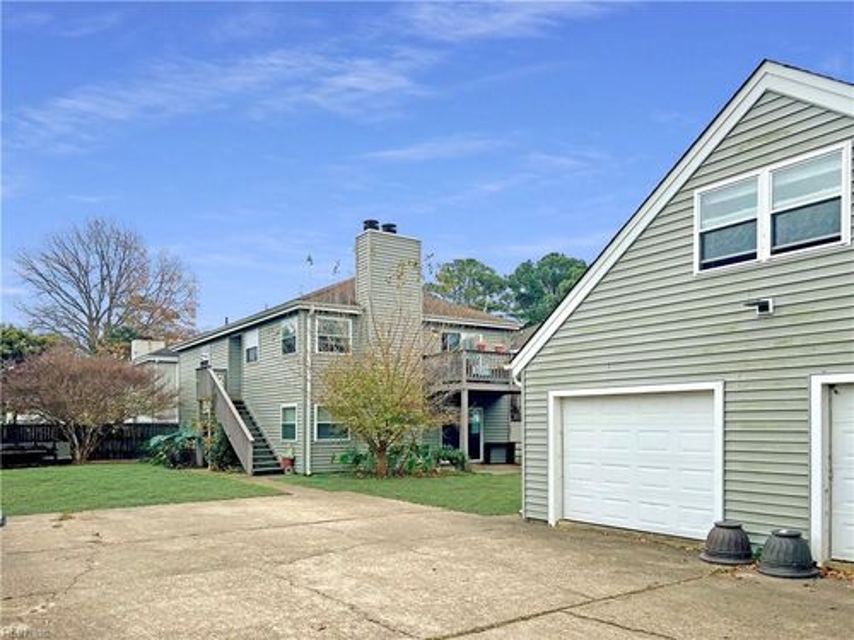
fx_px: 641
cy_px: 320
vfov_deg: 53.1
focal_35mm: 26
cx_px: 427
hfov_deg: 67.3
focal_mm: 5.7
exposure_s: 1/1377
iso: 50
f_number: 1.5
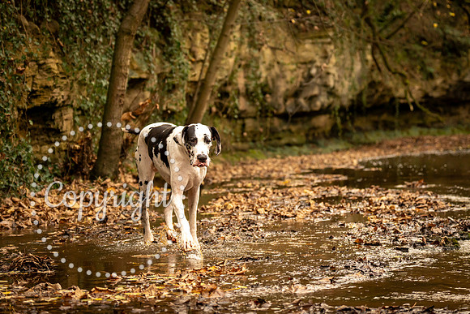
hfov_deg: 21.5
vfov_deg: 14.4
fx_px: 1239
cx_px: 207
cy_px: 123
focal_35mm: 95
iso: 500
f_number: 2.8
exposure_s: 1/1250
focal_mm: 70
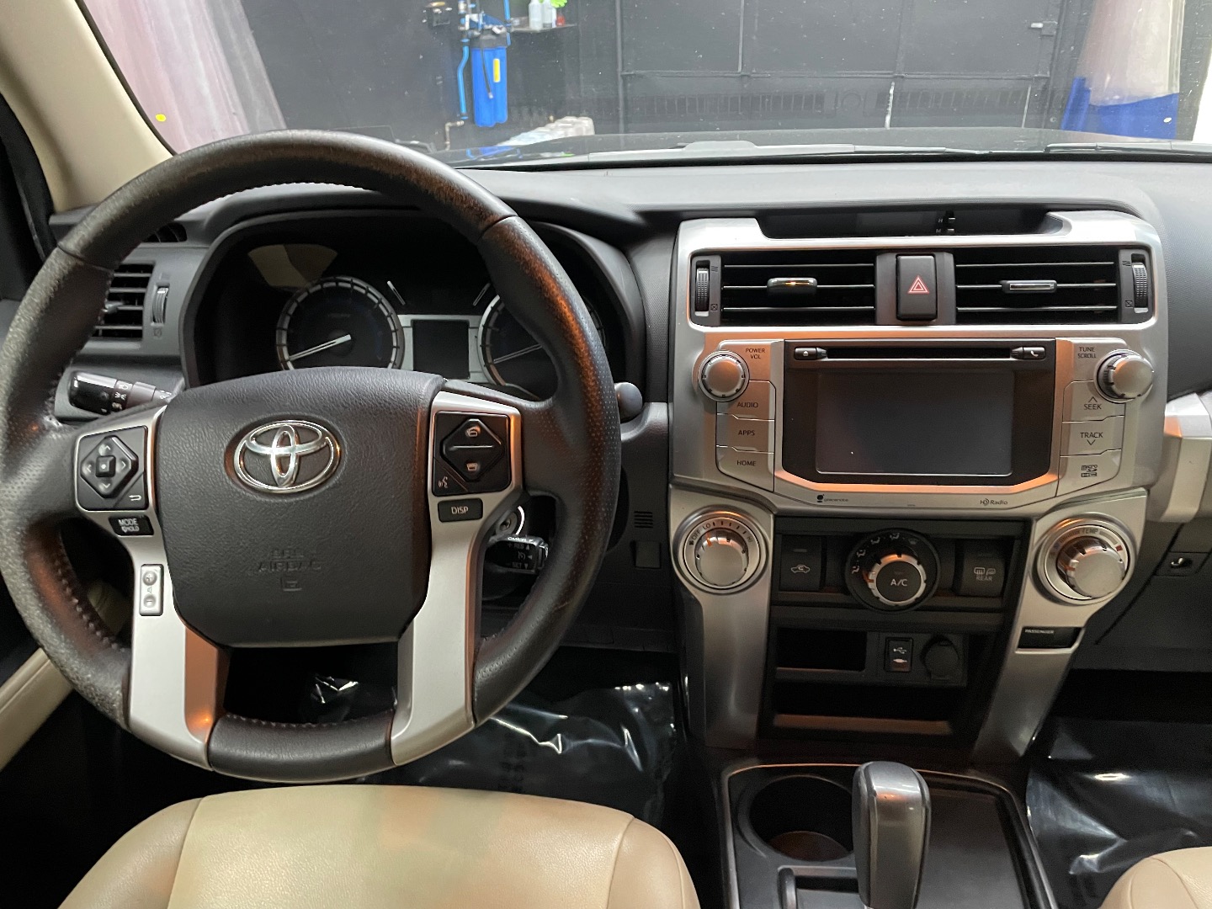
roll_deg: +2.0
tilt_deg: -28.7
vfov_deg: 53.1
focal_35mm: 26
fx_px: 910
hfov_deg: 67.3
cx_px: 606
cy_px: 454
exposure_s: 1/30
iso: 500
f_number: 1.6
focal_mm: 4.2
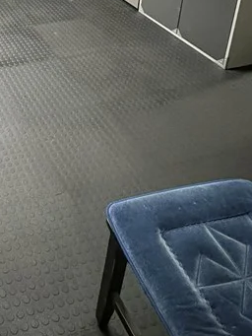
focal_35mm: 42
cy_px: -33
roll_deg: +3.3
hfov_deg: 29.4
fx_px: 407
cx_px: -54
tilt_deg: -20.7
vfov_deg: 37.5
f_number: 2.2
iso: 800
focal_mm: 2.22
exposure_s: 1/30
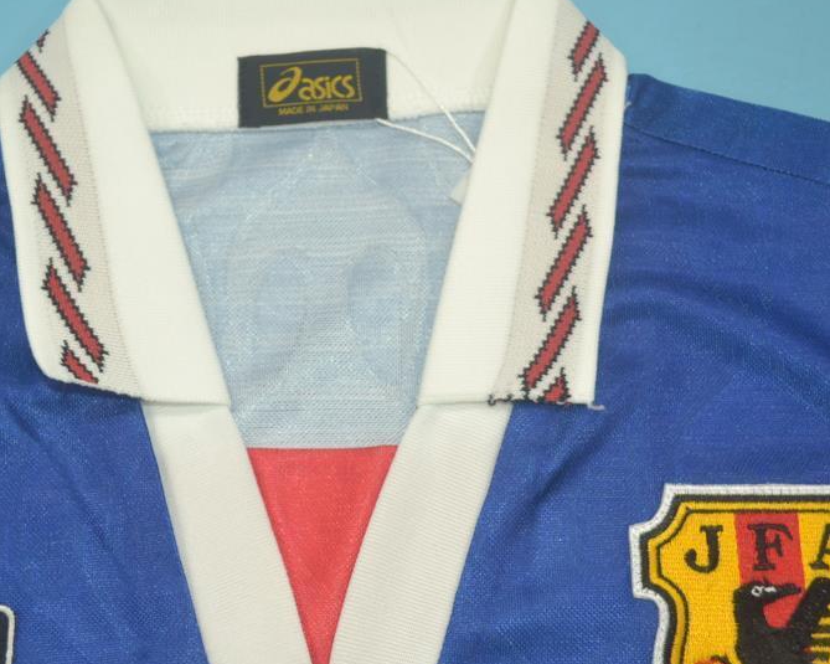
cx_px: 371
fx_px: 1228
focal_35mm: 50
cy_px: 335
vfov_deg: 30.2
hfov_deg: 37.3
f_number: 3.8
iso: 200
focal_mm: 22
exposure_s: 1/125
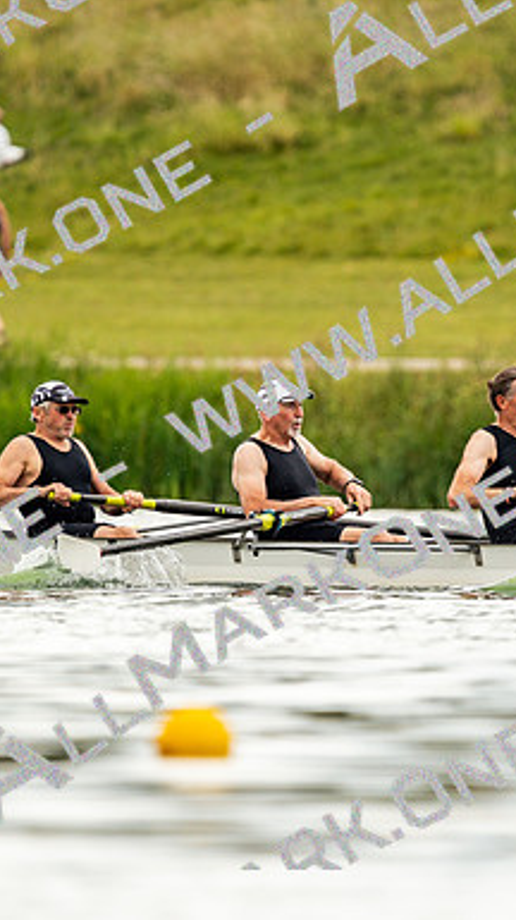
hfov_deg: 1.4
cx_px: 461
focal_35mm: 883
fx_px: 21521
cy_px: 460
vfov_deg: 2.4
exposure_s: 1/2000
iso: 500
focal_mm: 559
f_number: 6.3
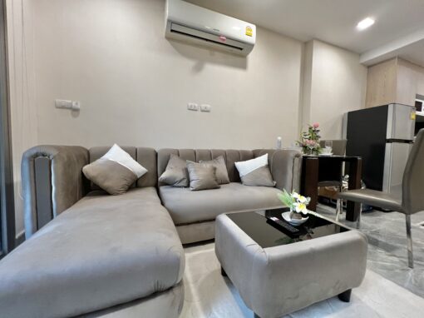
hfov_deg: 106.2
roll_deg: -1.9
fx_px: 159
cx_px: 212
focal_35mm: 13
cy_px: 159
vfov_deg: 89.9
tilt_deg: -4.1
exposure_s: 1/50
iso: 200
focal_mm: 1.57
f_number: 1.8
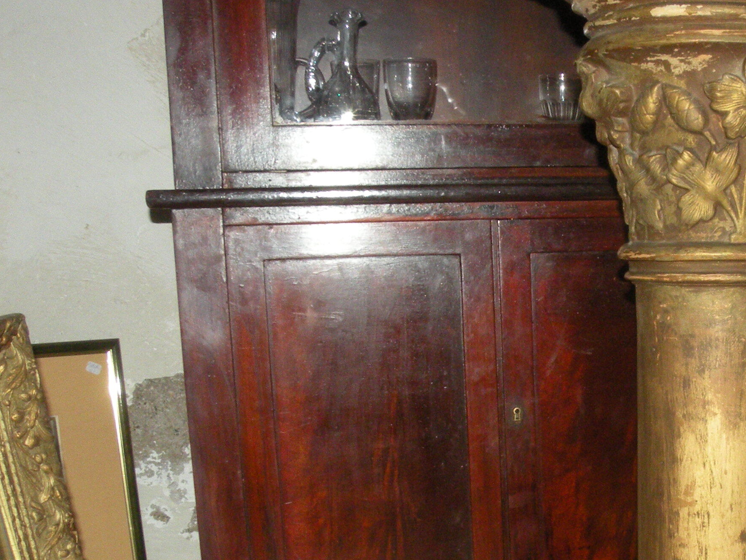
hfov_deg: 32.8
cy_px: 425
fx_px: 1207
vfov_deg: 25.8
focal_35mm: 56
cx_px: 657
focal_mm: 4.7
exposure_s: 1/60
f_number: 8
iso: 219
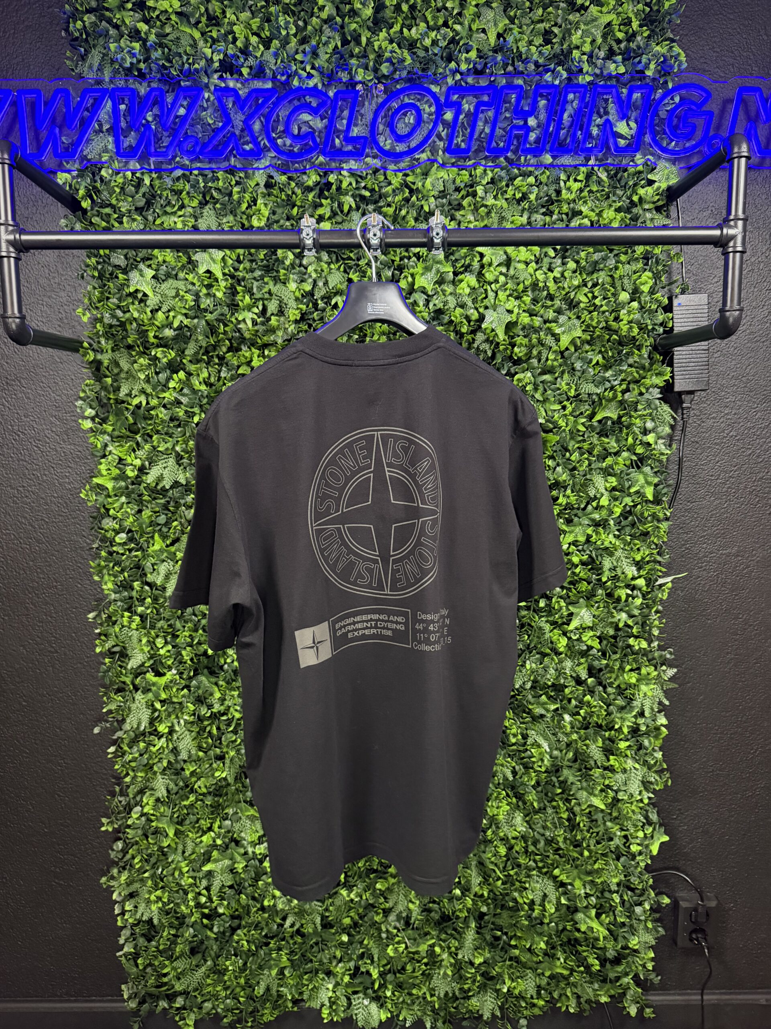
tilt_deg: -6.2
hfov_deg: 56.8
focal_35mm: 24
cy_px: 514
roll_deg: -0.2
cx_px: 386
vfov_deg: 71.6
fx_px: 713
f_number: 1.78
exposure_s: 1/36
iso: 800
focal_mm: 6.76
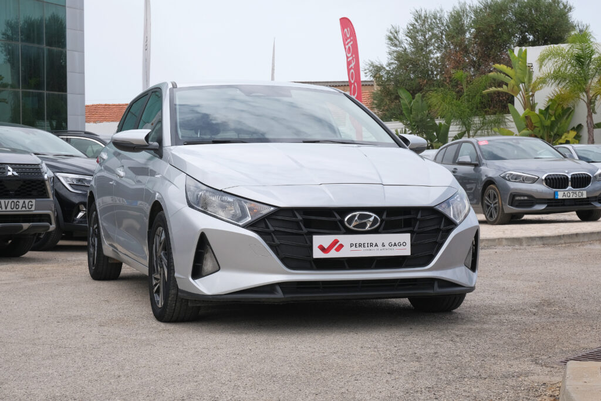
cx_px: 300
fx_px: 1085
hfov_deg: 31.0
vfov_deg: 20.9
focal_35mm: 65
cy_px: 200
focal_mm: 43.2
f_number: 9
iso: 160
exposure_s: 1/160
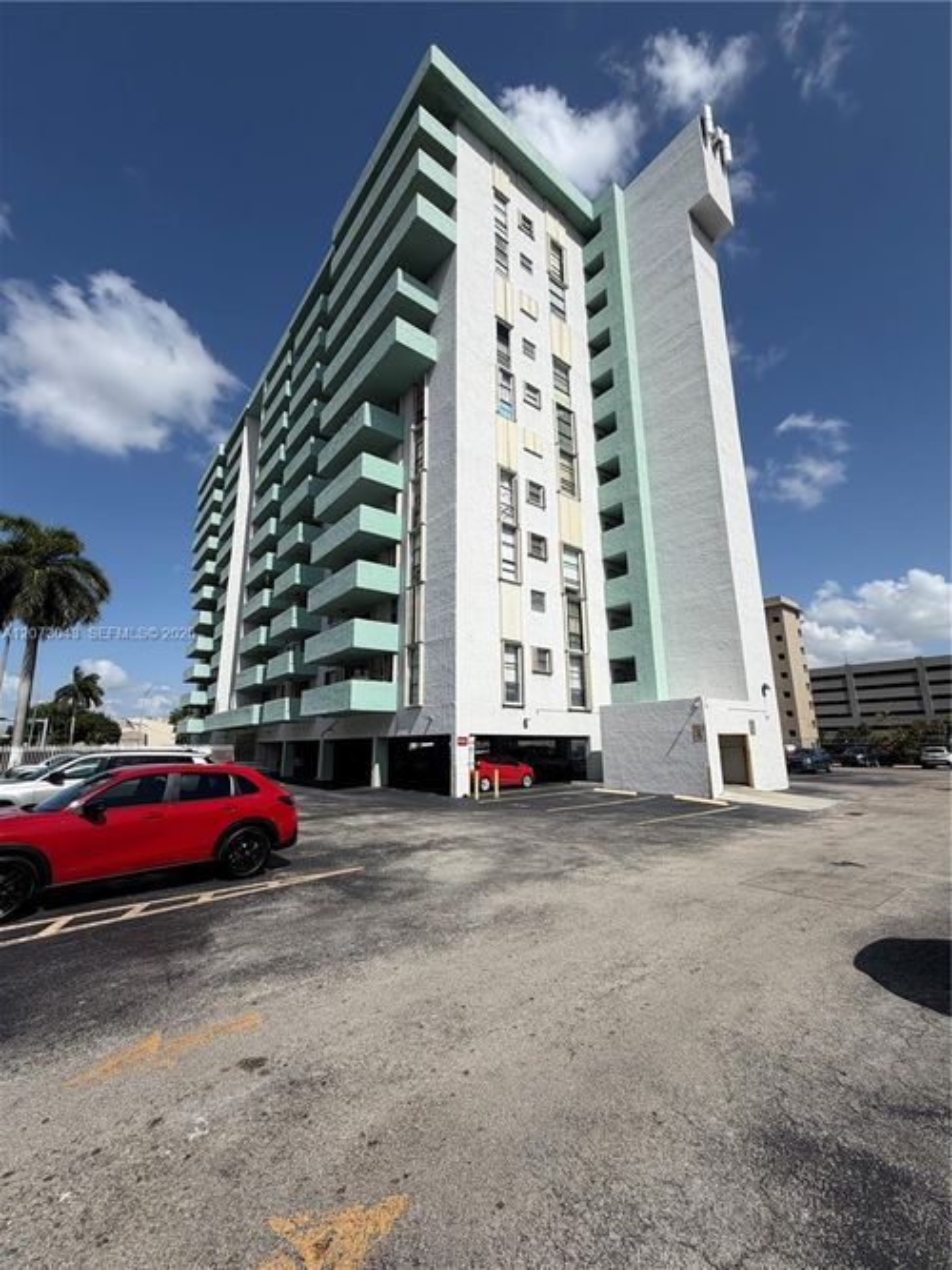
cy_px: 635
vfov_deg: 102.1
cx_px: 476
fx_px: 514
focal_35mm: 14
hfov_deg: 85.7
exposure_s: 1/1613
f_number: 2.2
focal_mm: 2.22
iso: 20
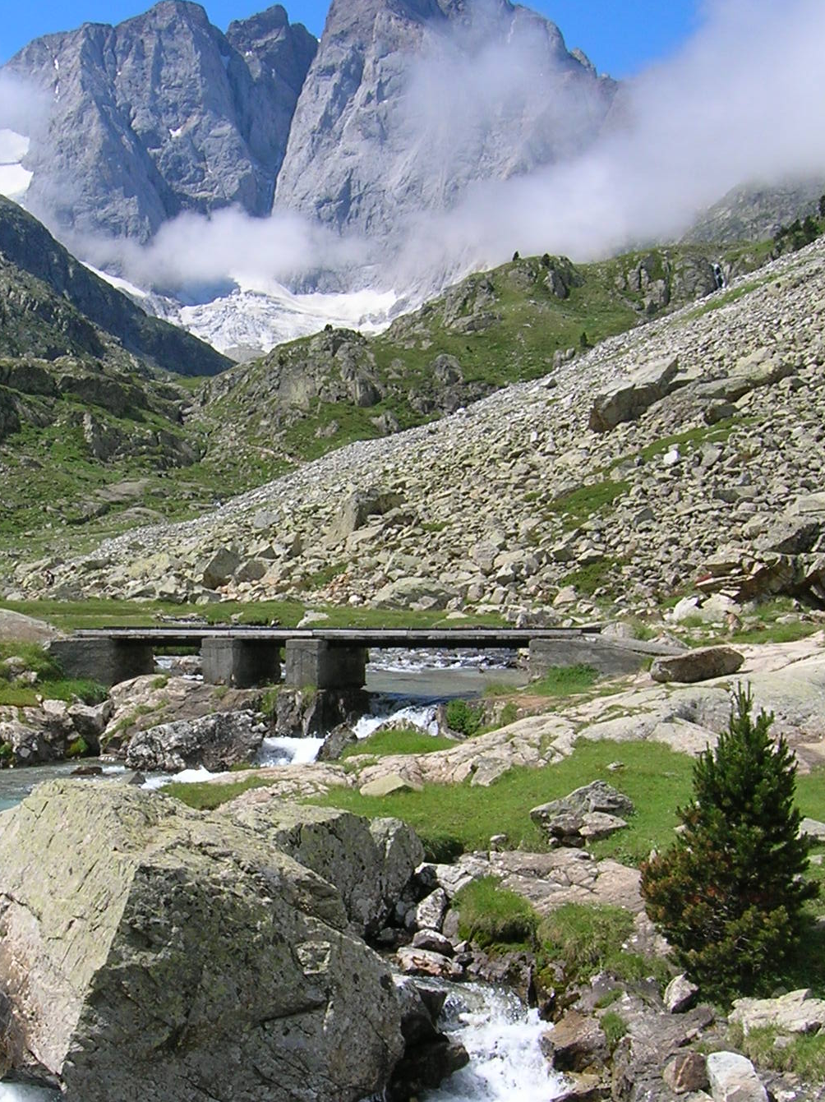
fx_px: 1845
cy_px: 689
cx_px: 168
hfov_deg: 24.8
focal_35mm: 58
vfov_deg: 33.1
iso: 50
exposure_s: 1/412
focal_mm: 5.7
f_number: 4.9
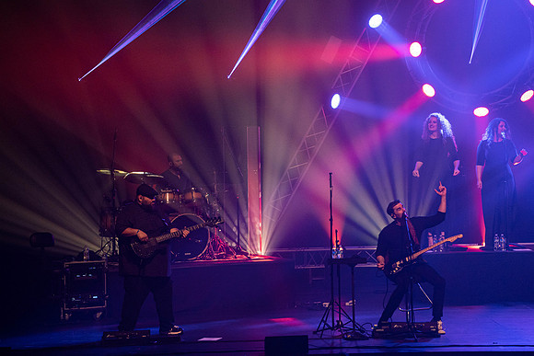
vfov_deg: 6.9
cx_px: 267
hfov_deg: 10.3
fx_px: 2967
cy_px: 178
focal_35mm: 200
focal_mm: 200
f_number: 5.6
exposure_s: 1/250
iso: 6400
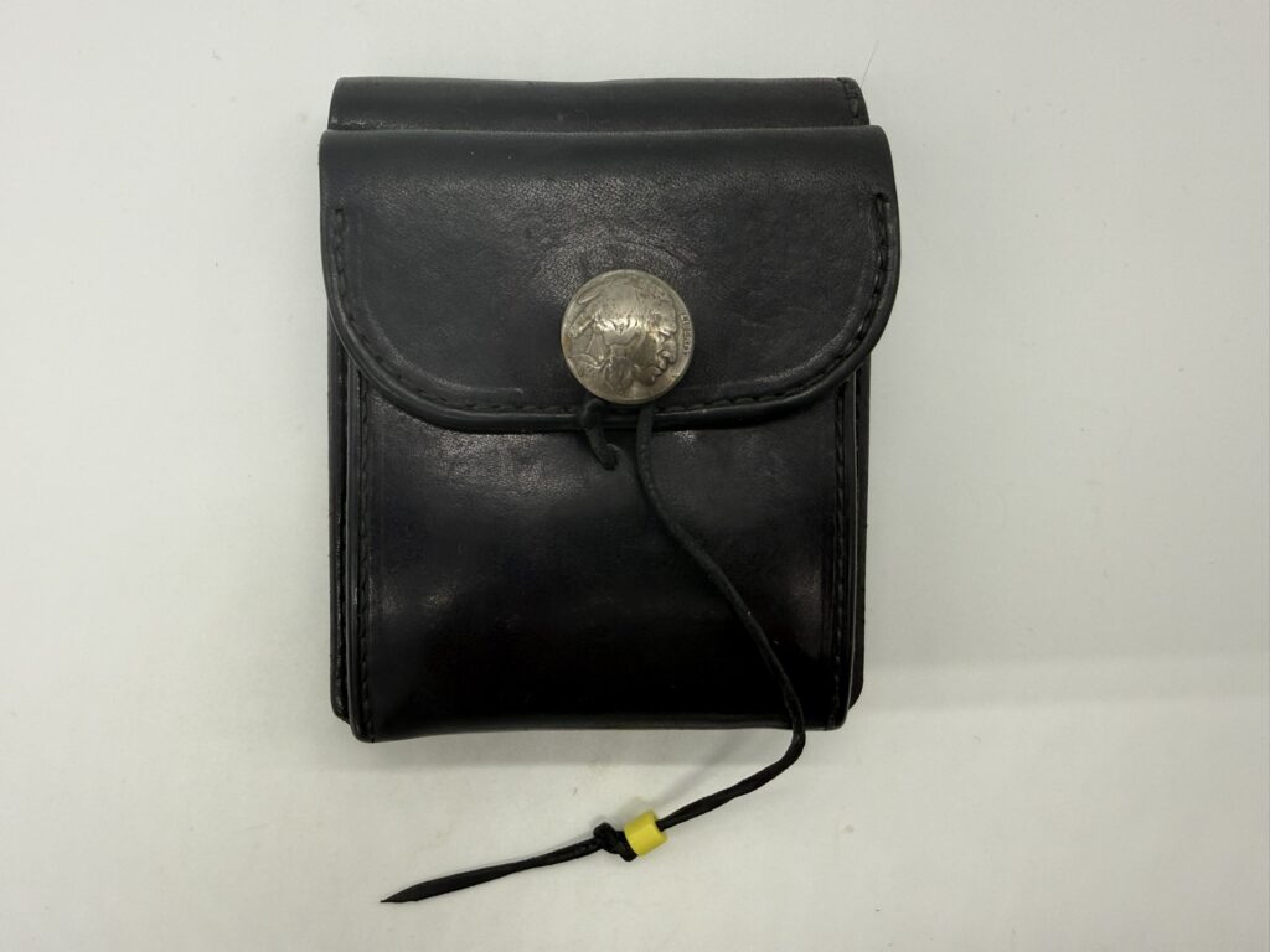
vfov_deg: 56.8
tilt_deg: -89.1
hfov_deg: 71.6
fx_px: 881
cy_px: 476
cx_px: 635
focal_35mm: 24
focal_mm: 2.22
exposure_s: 1/127
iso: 40
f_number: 2.2
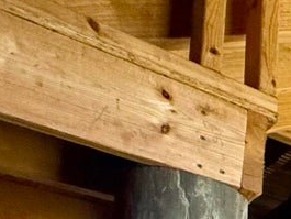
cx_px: 730
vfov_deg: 16.5
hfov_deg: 14.4
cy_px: 413
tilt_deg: +6.3
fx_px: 606
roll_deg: +1.1
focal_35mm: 72
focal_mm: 2.22
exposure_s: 1/99
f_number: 2.2
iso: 250
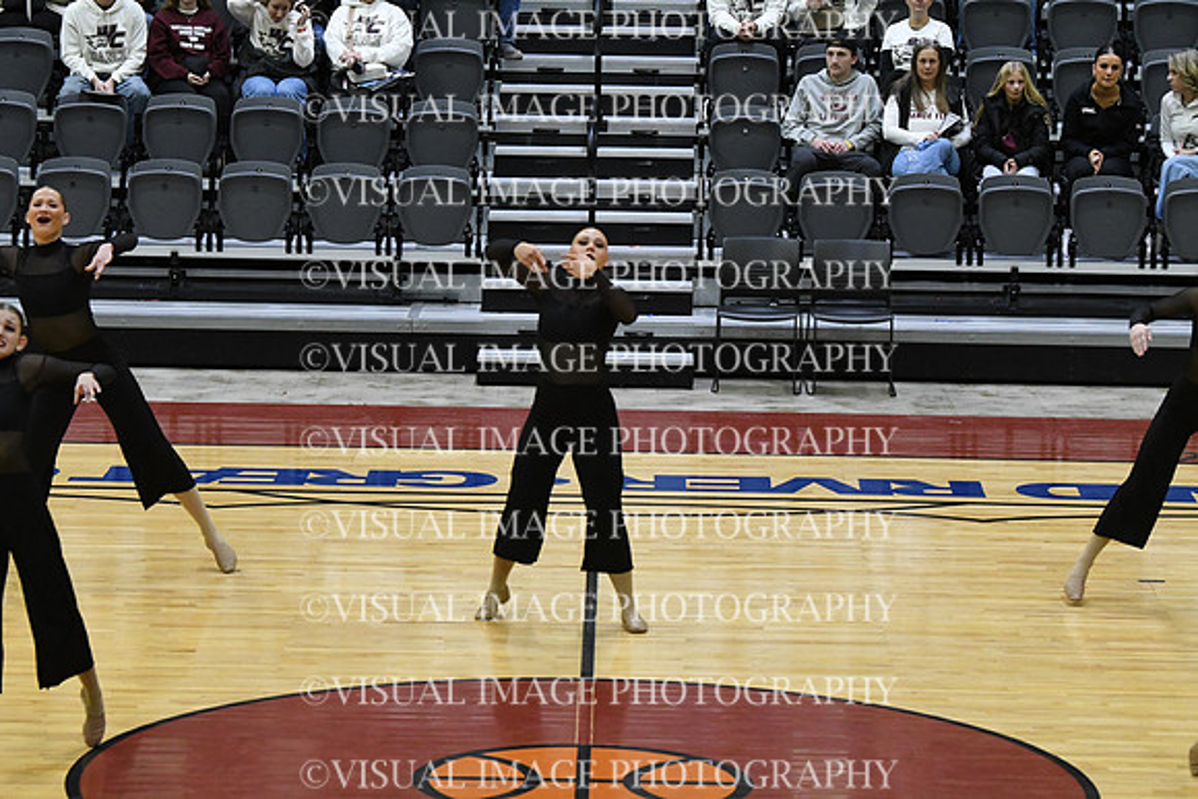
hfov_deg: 14.0
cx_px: 599
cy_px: 400
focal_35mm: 147
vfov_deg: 9.3
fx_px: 4893
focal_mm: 98
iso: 5000
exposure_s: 1/500
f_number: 4
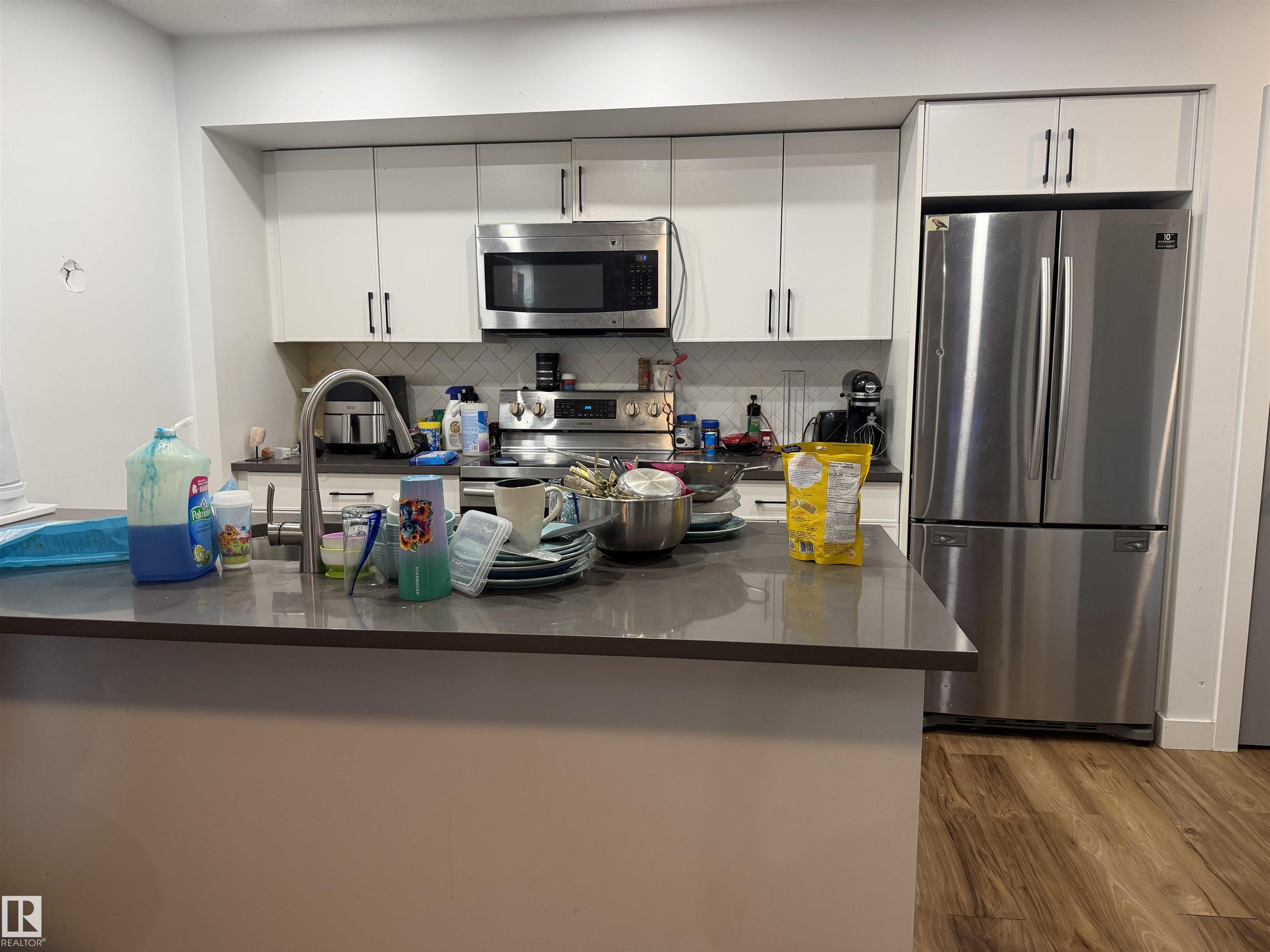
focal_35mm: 24
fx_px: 881
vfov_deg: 56.8
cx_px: 635
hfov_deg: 71.6
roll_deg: +1.1
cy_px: 476
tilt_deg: -9.3
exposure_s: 1/60
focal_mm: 6.76
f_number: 1.78
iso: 160
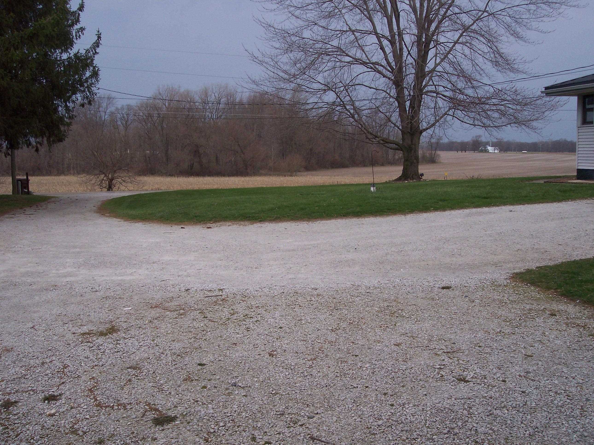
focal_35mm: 38
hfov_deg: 49.0
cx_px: 297
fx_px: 652
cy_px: 222
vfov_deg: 37.7
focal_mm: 8
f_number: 4.8
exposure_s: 1/500
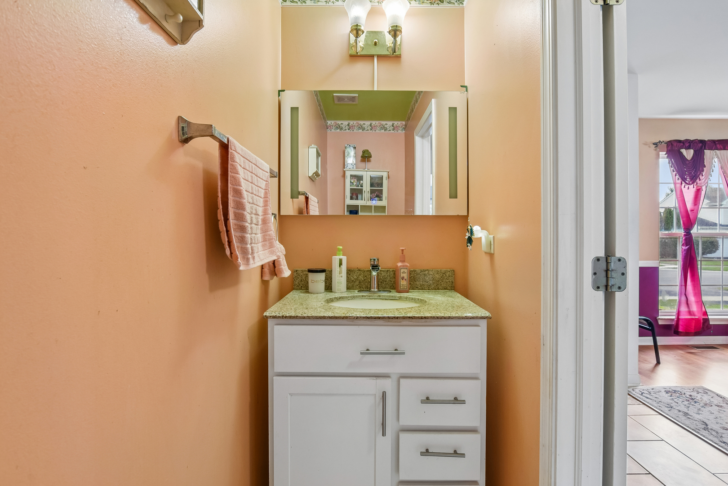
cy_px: 243
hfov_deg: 90.0
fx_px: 364
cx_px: 364
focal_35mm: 18
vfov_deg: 67.4
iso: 400
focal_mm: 12
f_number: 8
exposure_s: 1/20
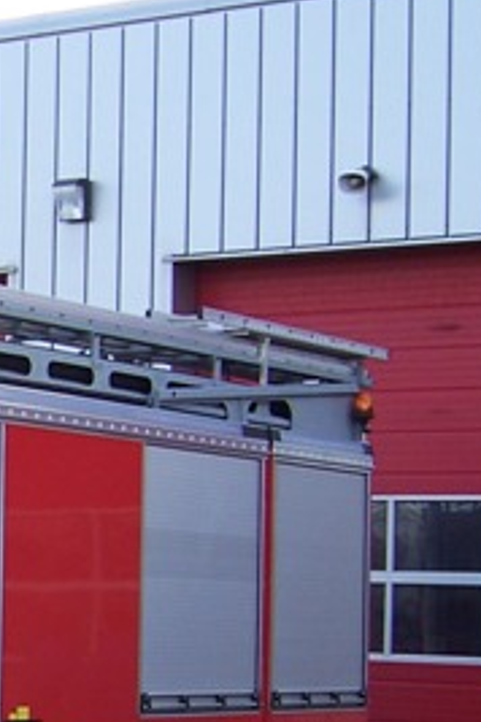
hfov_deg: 10.8
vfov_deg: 17.0
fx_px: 2385
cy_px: 625
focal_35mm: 119
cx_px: -361
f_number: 3.3
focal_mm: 7.3
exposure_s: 1/250
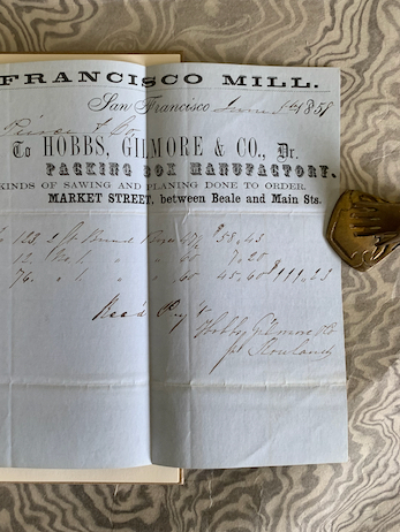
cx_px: 124
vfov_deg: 51.3
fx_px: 554
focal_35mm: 36
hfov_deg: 39.1
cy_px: 271
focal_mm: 4.25
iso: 80
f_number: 1.8
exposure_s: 1/121
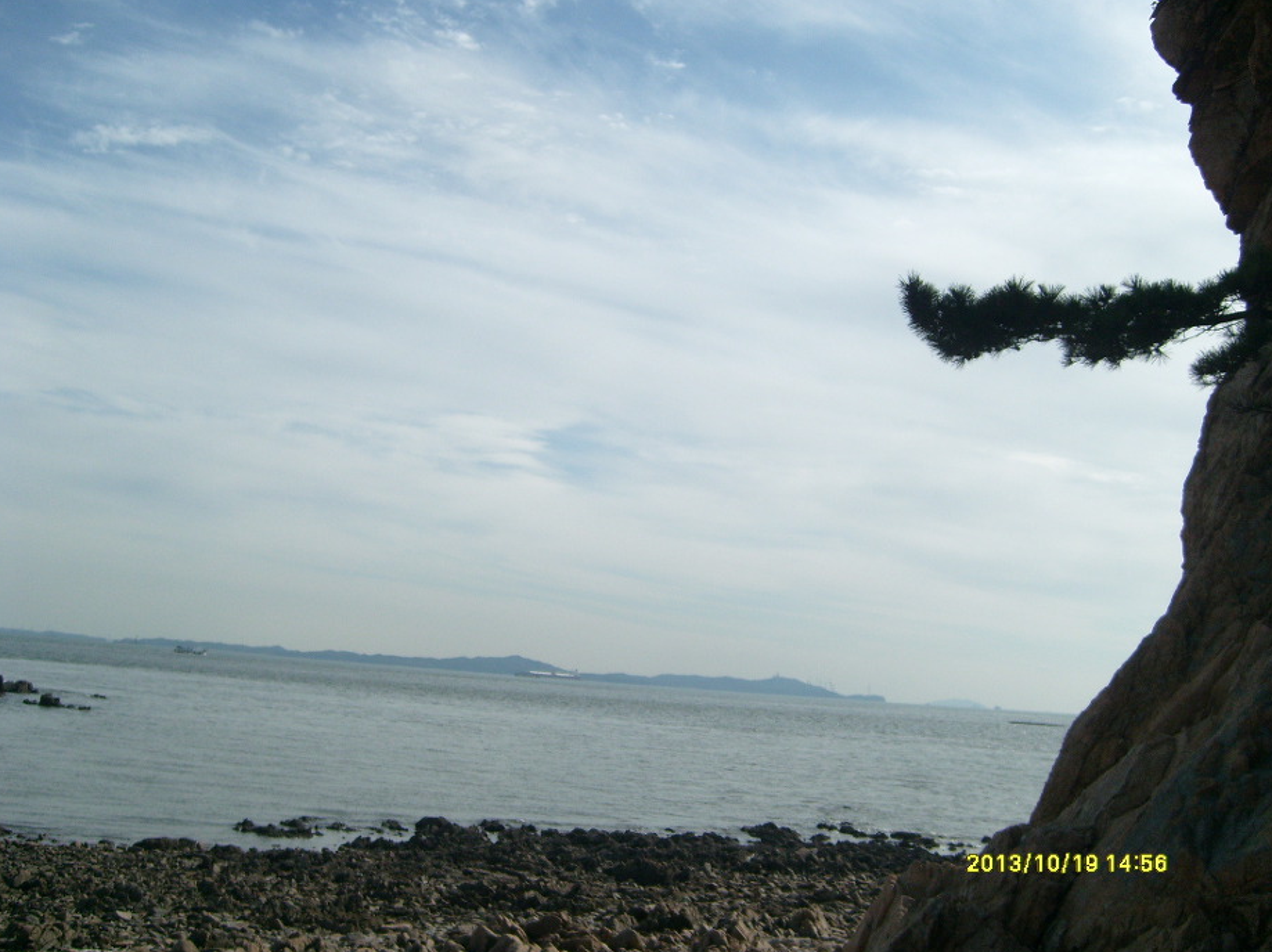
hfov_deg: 51.4
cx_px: 650
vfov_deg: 39.6
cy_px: 475
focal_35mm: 36
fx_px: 1322
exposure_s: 1/750
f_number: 7.1
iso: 80
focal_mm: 5.8
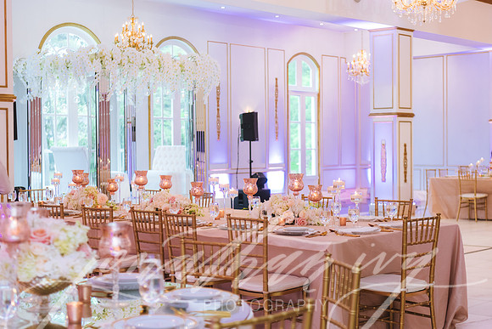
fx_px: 824
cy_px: 161
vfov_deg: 22.5
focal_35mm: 60
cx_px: 246
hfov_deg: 33.2
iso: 800
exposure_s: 1/125
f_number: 3.2
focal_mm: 58
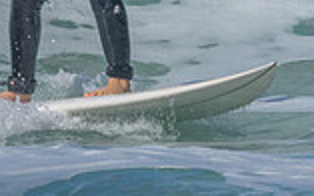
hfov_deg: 0.7
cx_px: 168
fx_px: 25732
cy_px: -55
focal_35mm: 3008
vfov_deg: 0.4
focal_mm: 800
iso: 1250
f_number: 11
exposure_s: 1/2000
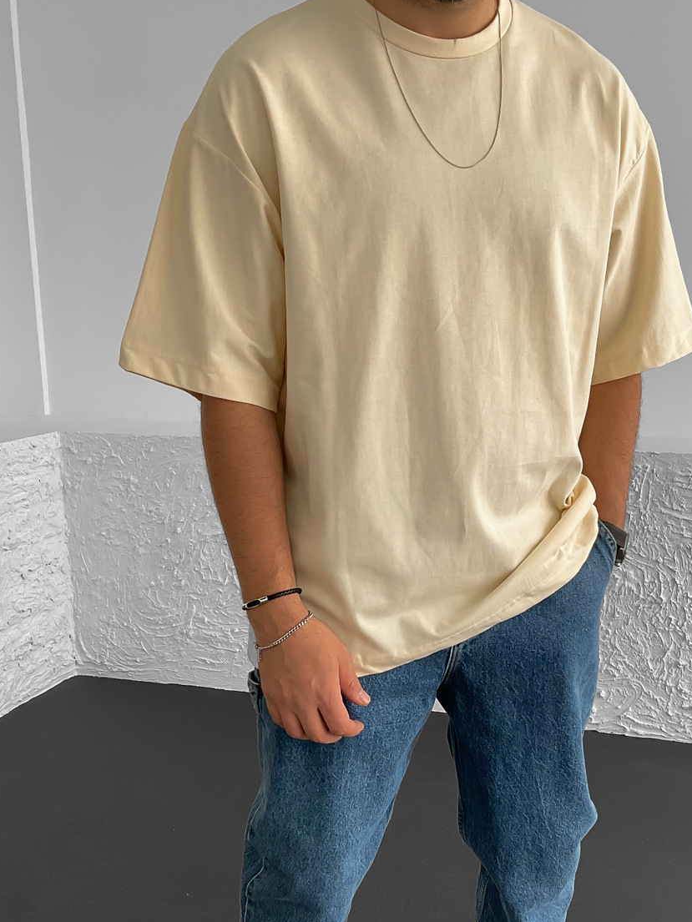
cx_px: 422
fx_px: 1119
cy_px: 572
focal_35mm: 42
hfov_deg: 34.2
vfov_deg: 44.5
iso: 64
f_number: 1.8
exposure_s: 1/120
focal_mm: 3
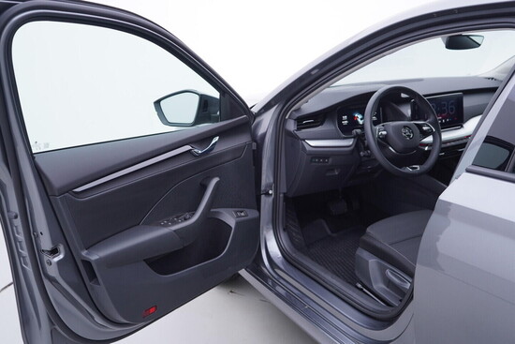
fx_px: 515
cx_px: 258
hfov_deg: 53.1
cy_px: 172
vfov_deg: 36.9
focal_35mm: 36
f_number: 3.2
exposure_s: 1/50
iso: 125
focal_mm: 24
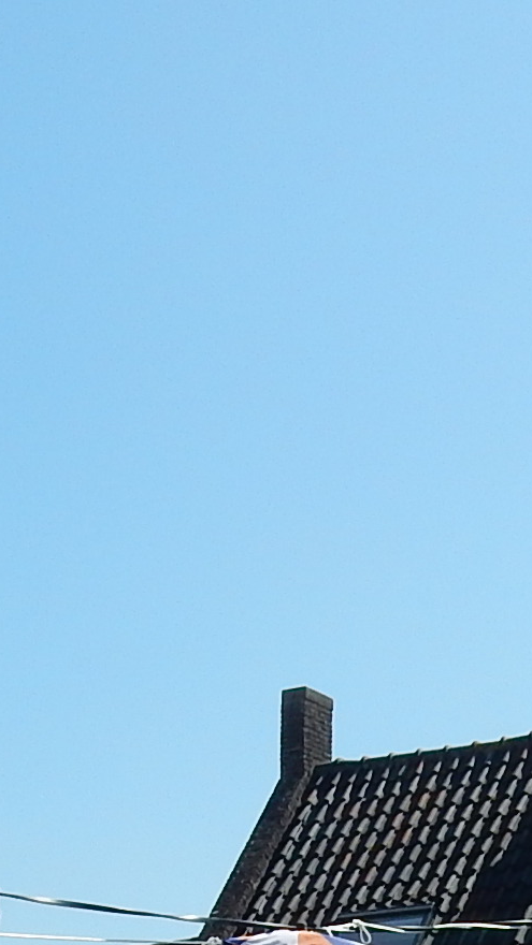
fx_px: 2533
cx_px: 90
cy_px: 1177
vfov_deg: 19.7
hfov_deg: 11.9
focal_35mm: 101
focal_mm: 4.5
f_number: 3.7
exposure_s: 1/1250
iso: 125
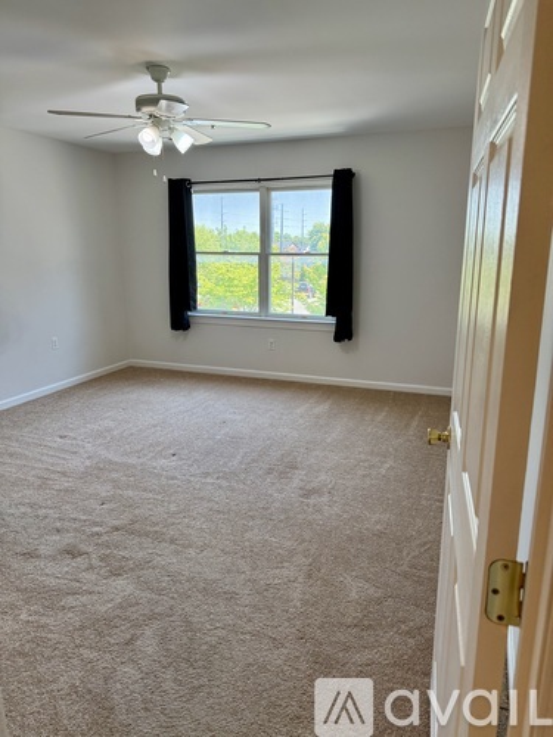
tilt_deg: -12.3
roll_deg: -0.4
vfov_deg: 71.6
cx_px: 276
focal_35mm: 24
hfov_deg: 56.8
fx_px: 511
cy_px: 368
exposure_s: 1/232
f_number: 1.78
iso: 160
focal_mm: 6.76
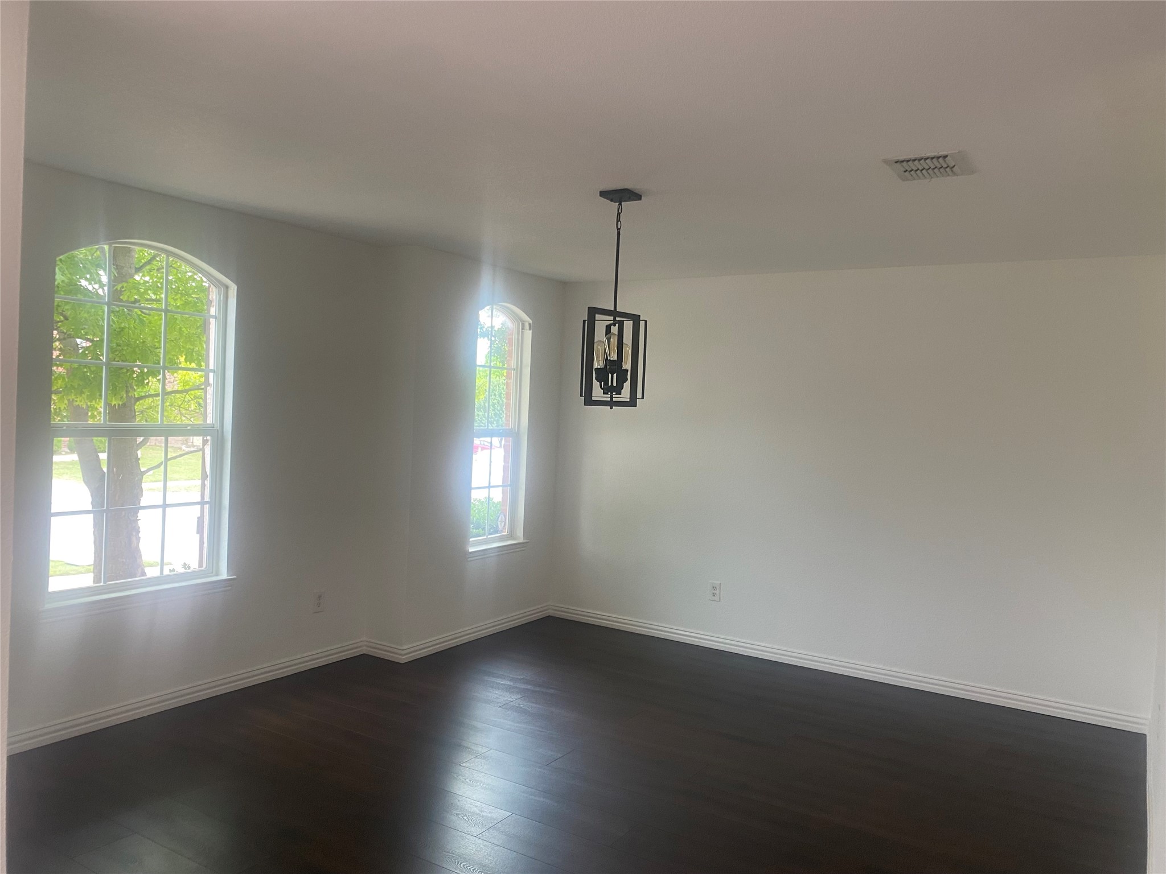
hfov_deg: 67.3
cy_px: 437
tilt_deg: -1.6
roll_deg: -3.2
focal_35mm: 26
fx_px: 876
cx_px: 583
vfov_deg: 53.1
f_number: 1.8
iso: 125
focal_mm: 4.25
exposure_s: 1/60
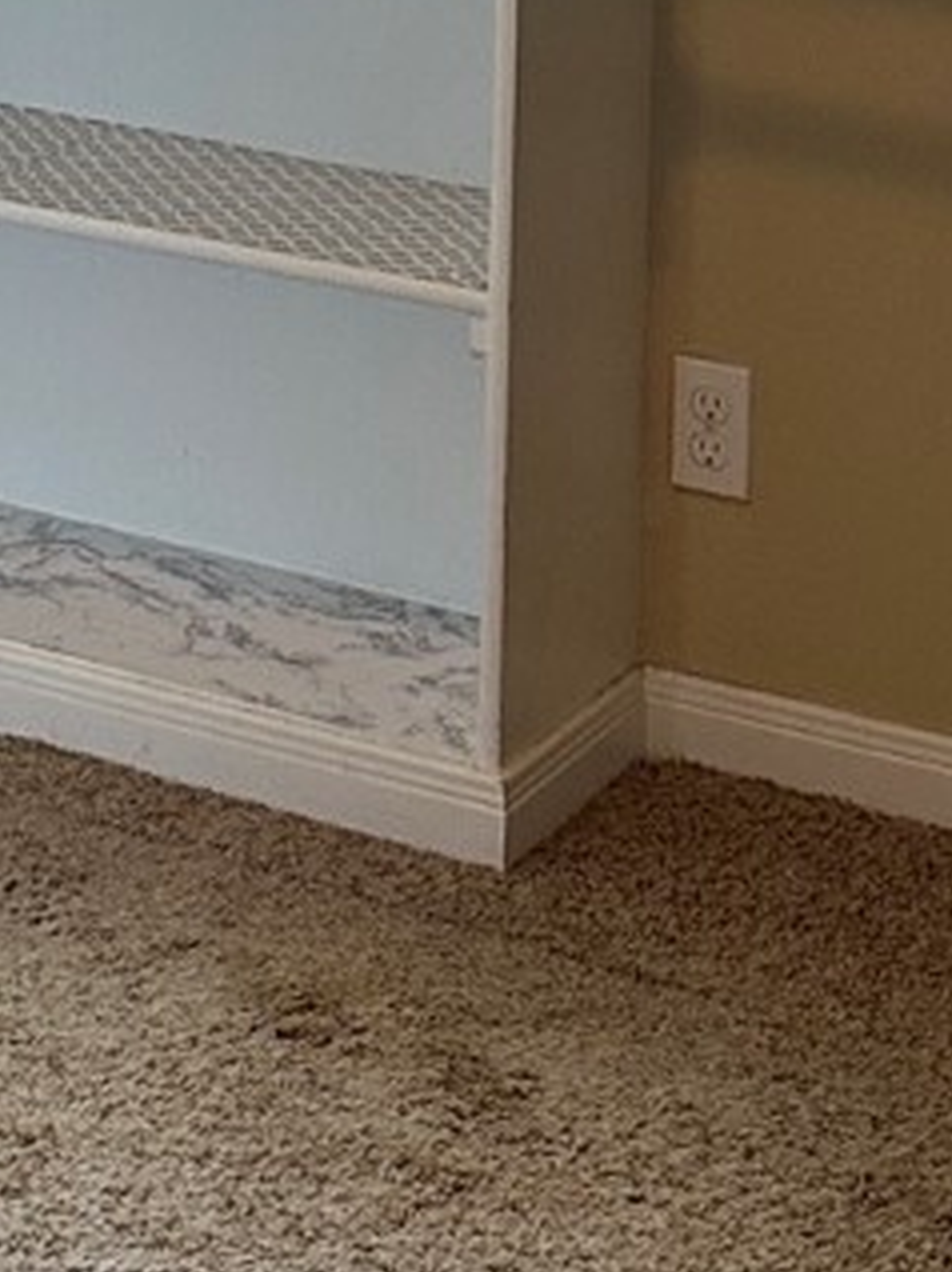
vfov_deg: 15.5
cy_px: -696
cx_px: -132
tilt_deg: -2.3
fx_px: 4259
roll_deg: -2.4
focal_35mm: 116
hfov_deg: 12.5
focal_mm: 6.86
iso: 200
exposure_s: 1/120
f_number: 1.78
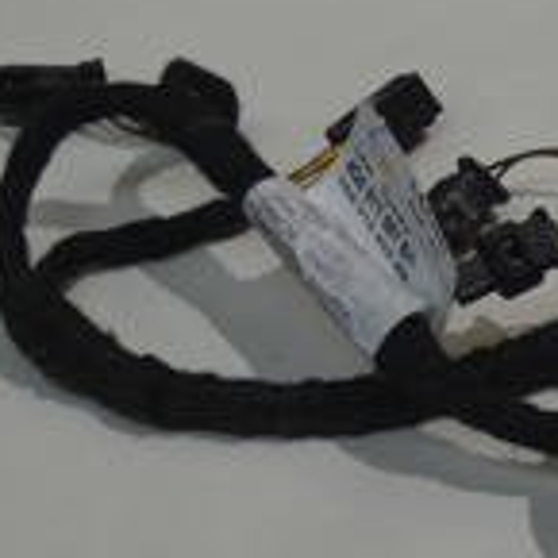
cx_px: 1031
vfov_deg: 11.9
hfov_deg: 11.1
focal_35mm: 146
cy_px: 448
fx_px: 2663
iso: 400
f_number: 5.6
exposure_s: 1/125
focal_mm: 26
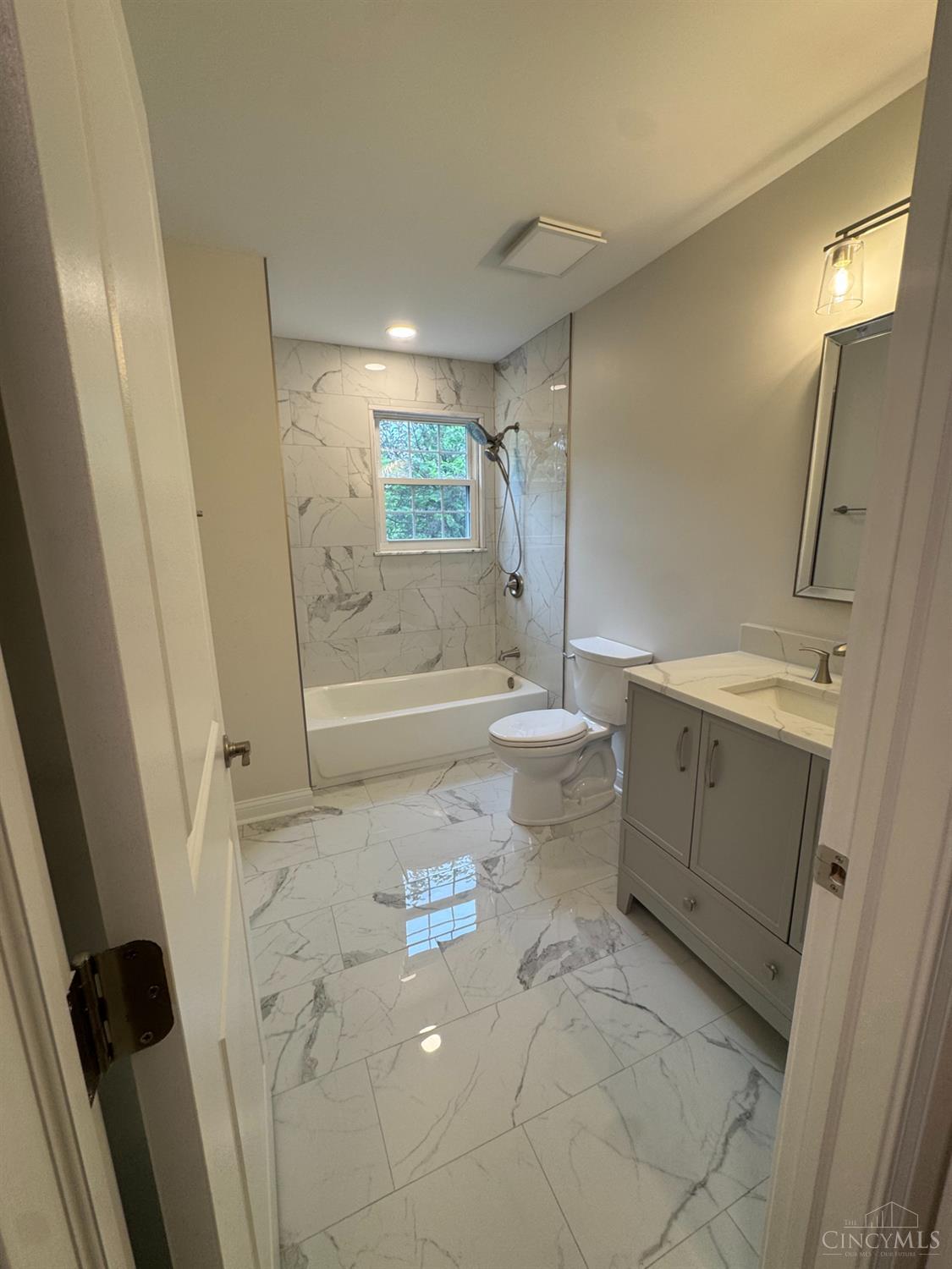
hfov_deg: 85.7
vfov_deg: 102.1
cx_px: 476
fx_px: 513
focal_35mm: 14
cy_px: 634
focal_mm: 2.22
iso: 80
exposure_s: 1/120
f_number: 2.2
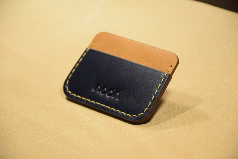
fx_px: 1210
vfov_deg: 7.5
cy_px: 80
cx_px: 119
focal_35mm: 183
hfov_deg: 11.2
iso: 400
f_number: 5.6
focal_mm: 122
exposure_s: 1/125
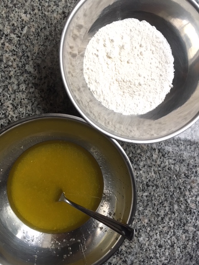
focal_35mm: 29
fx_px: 222
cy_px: 132
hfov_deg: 48.2
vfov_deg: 61.7
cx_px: 100
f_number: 2.2
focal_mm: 4.15
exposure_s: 1/30
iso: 125
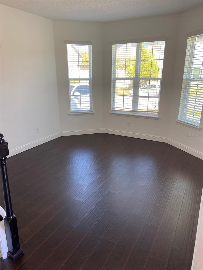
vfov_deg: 67.3
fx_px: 203
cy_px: 135
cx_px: 102
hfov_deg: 53.1
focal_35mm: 26
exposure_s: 1/121
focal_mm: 4.25
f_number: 1.8
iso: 80
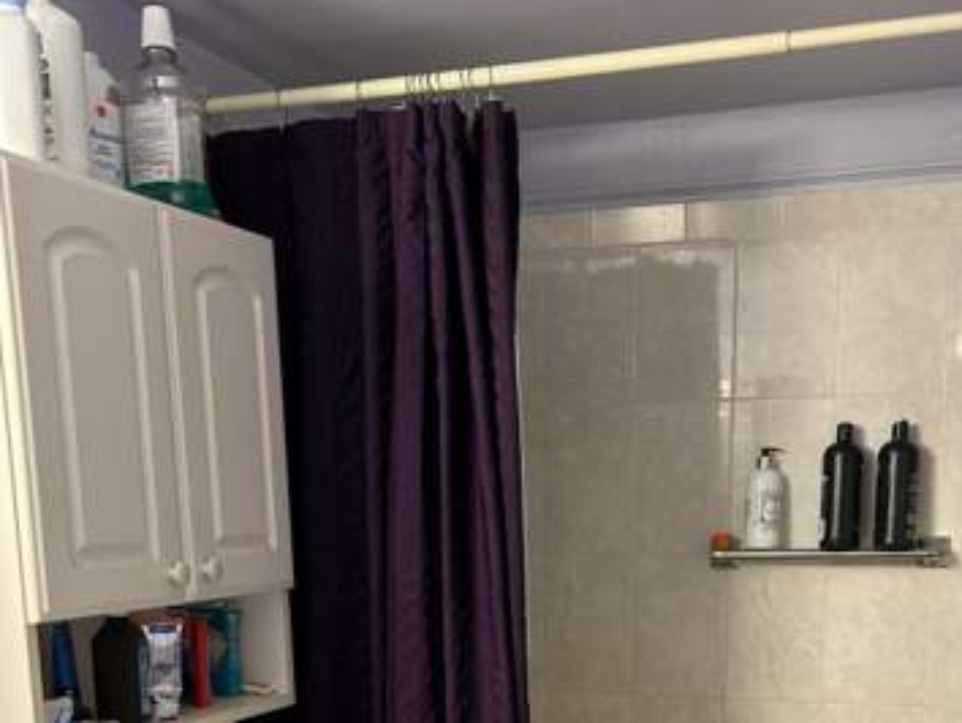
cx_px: 554
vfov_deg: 28.4
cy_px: 769
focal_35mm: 47
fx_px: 1307
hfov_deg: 40.3
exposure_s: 1/60
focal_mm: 5.7
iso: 80
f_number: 1.5
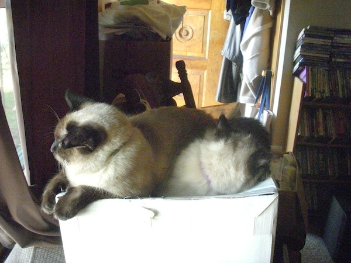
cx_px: 176
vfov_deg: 37.7
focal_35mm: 38
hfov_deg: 49.0
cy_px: 132
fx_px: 385
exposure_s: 1/60
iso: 1600
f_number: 3.3
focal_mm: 6.3
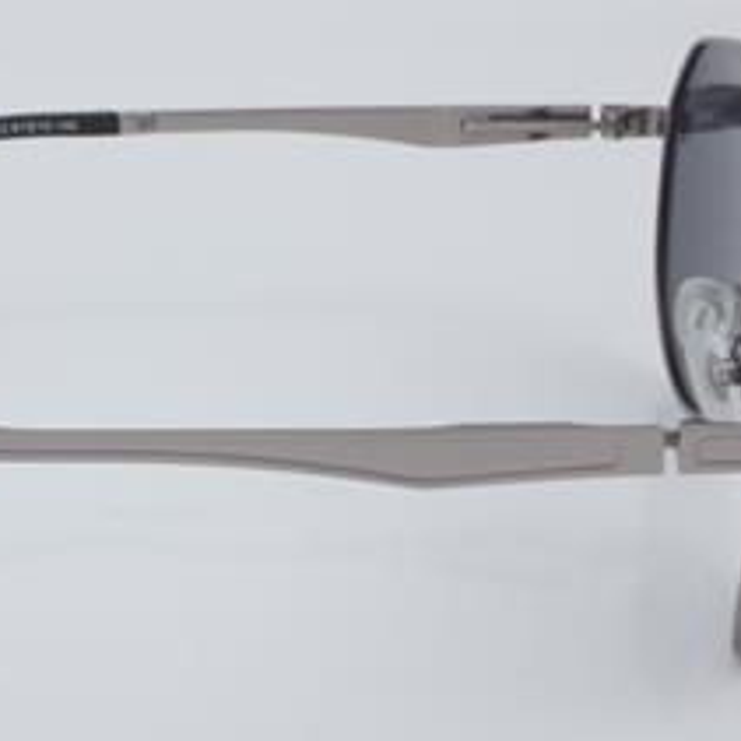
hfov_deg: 14.3
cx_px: 151
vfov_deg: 14.4
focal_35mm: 121
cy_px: 348
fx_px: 2930
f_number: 32
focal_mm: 50
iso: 100
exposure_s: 1/3
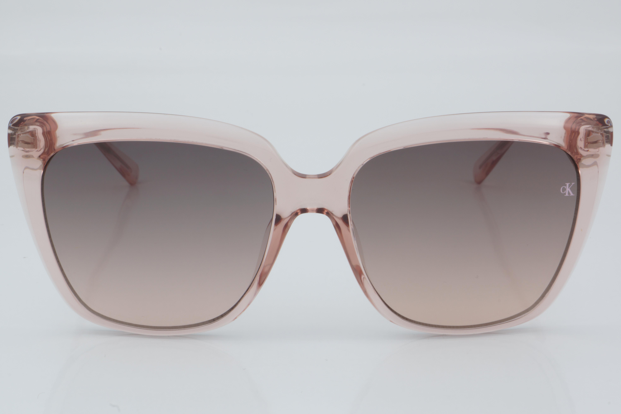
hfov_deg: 24.6
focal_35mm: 82
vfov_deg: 16.6
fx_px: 1423
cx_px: 310
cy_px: 207
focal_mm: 55
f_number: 32
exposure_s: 1/4
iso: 100
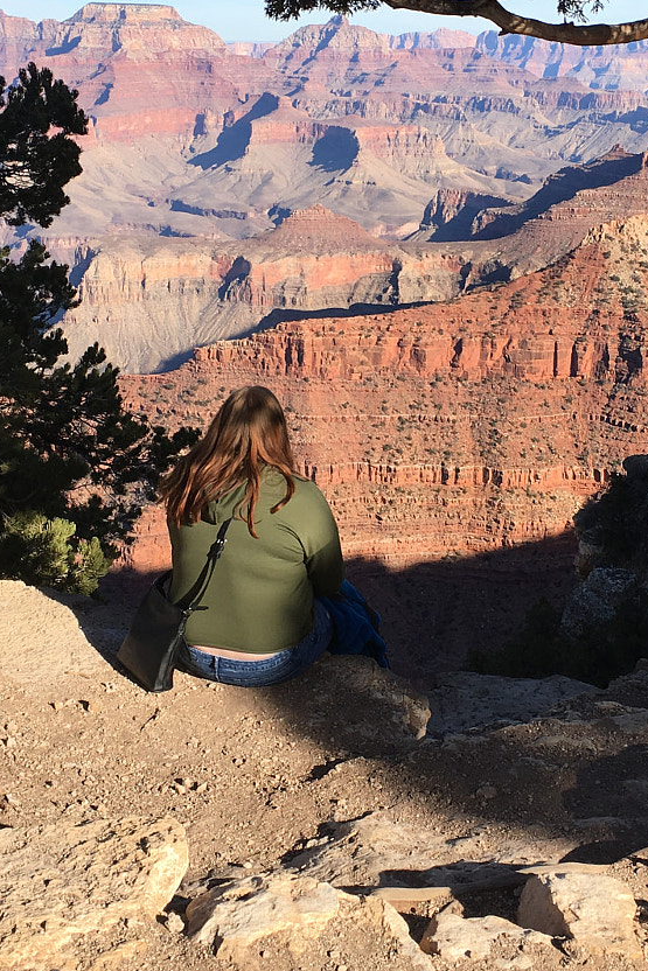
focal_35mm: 58
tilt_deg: -14.5
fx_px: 1565
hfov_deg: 23.4
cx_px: 384
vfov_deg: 34.4
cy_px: 391
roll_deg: +2.1
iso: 25
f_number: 2.2
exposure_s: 1/1221
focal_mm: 4.15
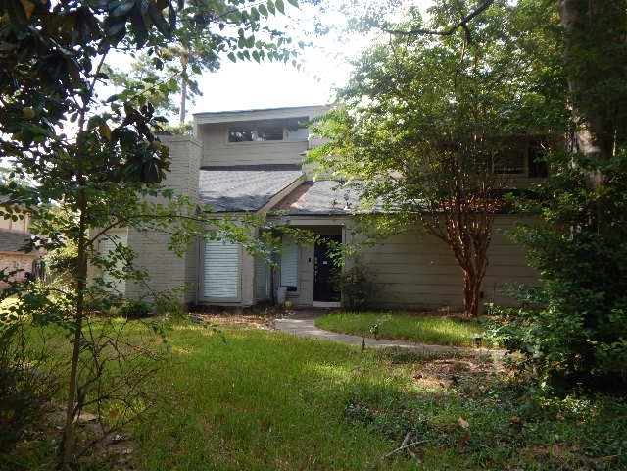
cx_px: 314
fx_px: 507
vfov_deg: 49.7
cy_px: 236
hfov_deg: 63.4
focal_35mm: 28
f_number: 3.2
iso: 125
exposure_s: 1/320
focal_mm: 5.1
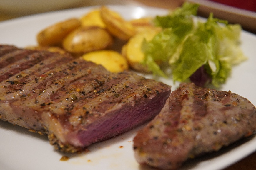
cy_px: 85
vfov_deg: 29.9
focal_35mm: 45
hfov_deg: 43.6
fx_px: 320
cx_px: 128
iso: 1600
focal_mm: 30
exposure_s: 1/60
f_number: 3.5
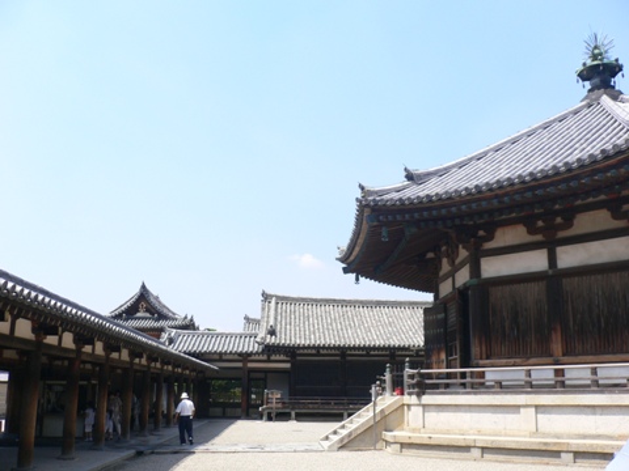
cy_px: 236
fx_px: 636
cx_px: 314
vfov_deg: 40.7
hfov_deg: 52.6
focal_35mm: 35
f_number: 5.6
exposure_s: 1/200
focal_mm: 5.8
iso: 80
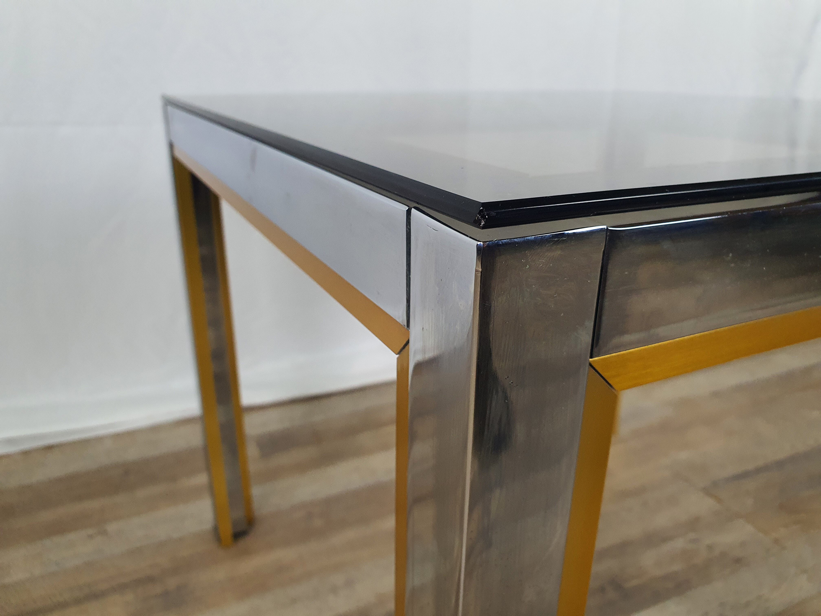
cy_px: 308
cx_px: 410
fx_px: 617
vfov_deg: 53.1
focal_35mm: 26
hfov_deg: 67.3
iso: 250
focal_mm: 4.3
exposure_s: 1/100
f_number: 2.4
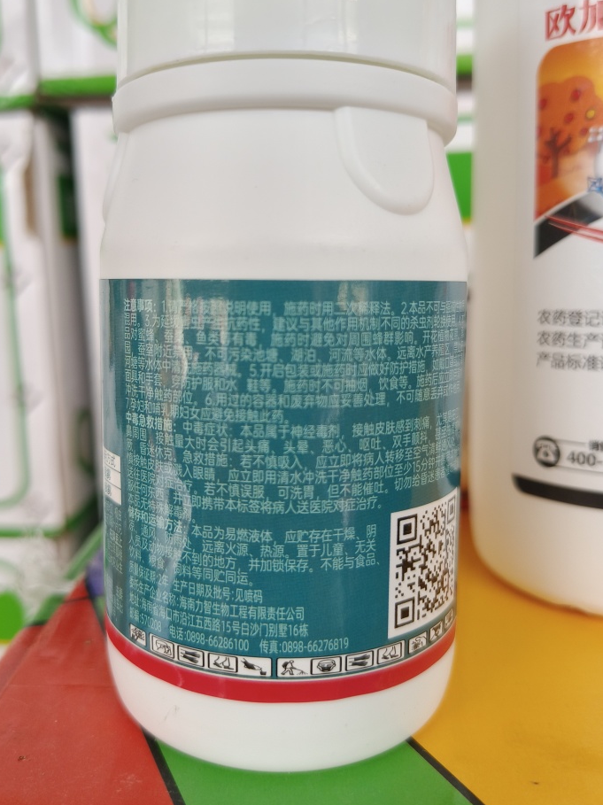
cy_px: 348
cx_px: 281
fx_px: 628
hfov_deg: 51.3
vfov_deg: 65.1
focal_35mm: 27
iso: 553
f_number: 1.88
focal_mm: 5.56
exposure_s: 1/100
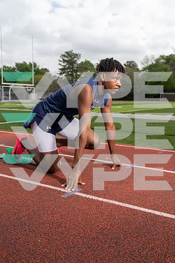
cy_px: 132
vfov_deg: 51.9
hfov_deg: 35.9
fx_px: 270
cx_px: 88
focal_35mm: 37
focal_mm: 37
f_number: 4
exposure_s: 1/1600
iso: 250
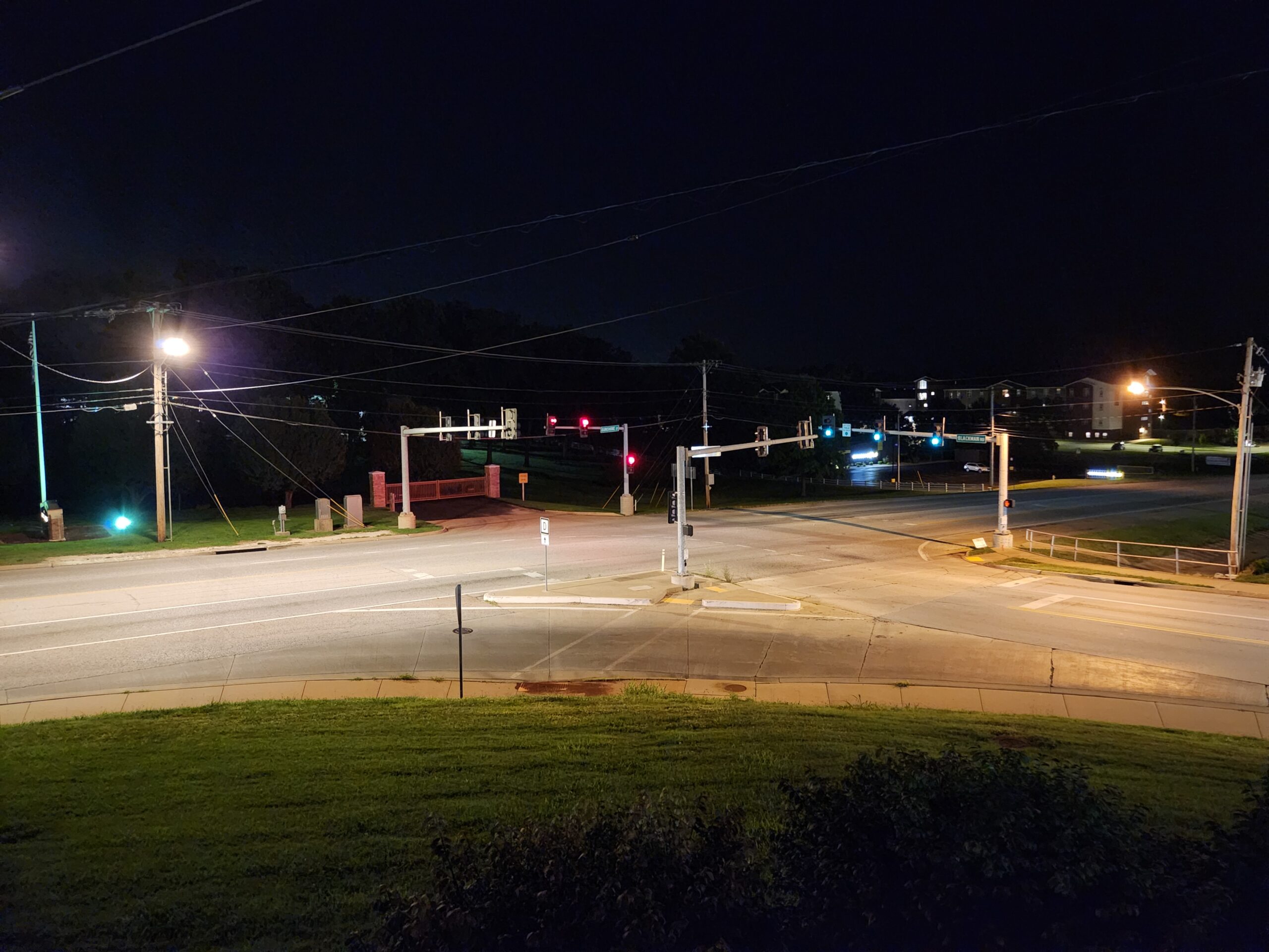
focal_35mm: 23
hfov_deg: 73.9
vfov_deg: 58.9
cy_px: 476
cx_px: 634
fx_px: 843
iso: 1600
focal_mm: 5.4
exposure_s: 1/20
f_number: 1.8
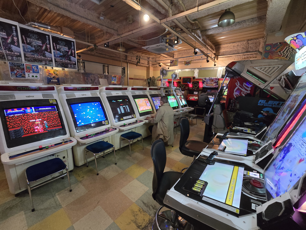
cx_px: 153
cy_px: 115
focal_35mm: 13
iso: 1000
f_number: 2.2
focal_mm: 2.2
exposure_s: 1/50
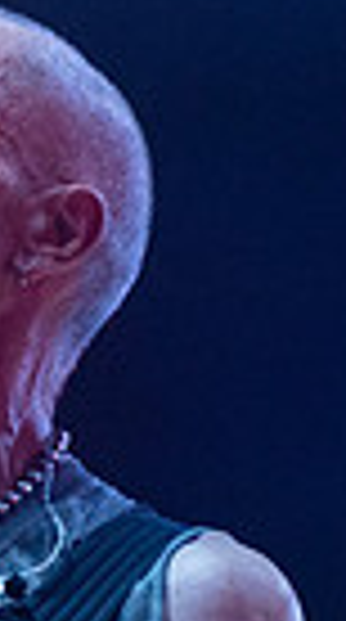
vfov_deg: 6.2
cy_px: 578
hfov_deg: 3.5
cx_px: -206
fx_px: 5711
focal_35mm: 348
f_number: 3.5
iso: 2500
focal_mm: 70
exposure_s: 1/640
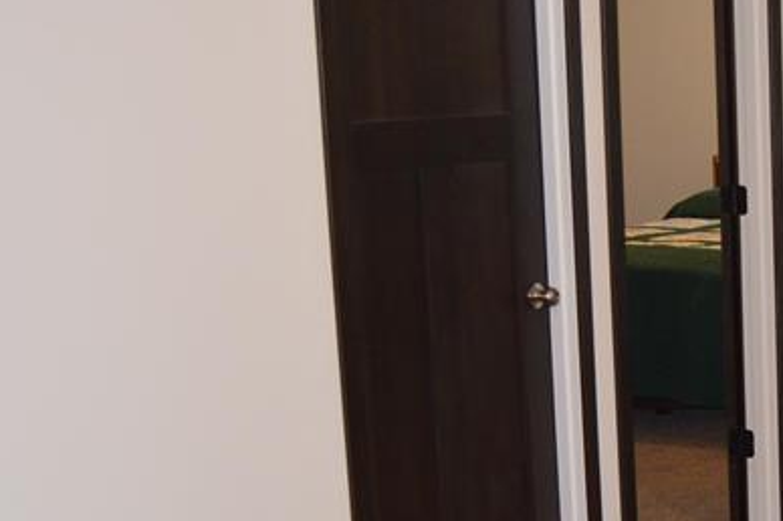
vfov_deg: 15.0
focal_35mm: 89
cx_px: 898
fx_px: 1934
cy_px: 558
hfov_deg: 21.5
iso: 400
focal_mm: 18
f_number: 4
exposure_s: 1/60
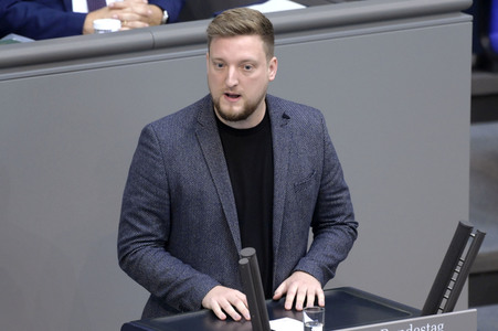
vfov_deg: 3.6
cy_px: 166
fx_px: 5253
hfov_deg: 5.4
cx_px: 249
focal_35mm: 380
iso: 8000
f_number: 5.6
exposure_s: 1/400
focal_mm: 380
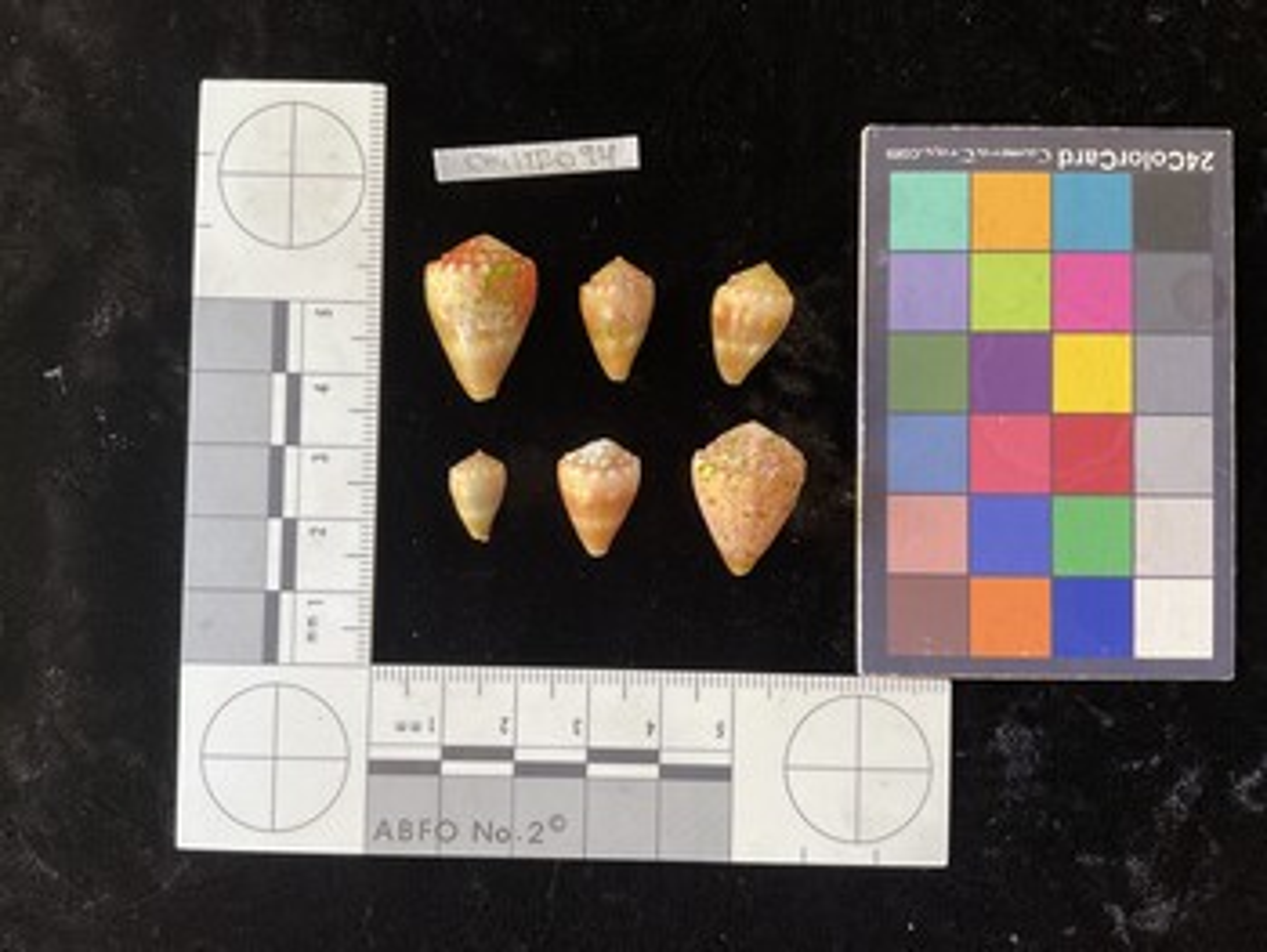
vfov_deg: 48.3
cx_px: 634
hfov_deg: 61.6
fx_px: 1062
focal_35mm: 29
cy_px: 476
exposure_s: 1/60
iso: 100
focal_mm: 3
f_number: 1.8
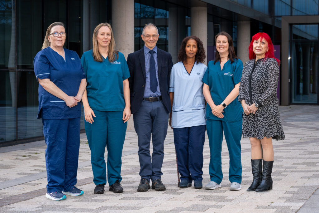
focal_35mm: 88
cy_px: 106
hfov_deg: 23.1
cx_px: 160
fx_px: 780
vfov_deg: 15.5
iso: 640
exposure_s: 1/200
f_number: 8
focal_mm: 88
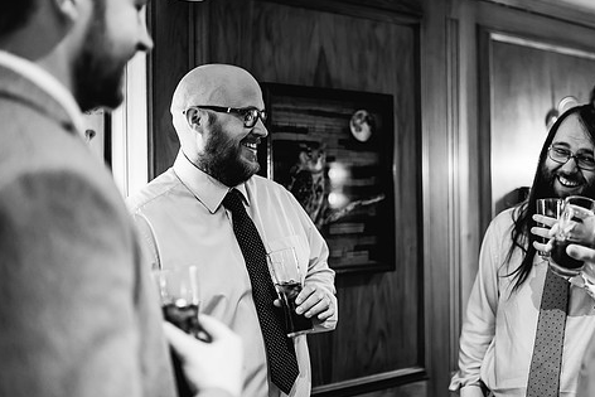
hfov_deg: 45.2
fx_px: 711
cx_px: 349
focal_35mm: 43
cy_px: 209
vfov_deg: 31.2
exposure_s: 1/250
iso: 1250
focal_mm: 35
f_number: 1.6
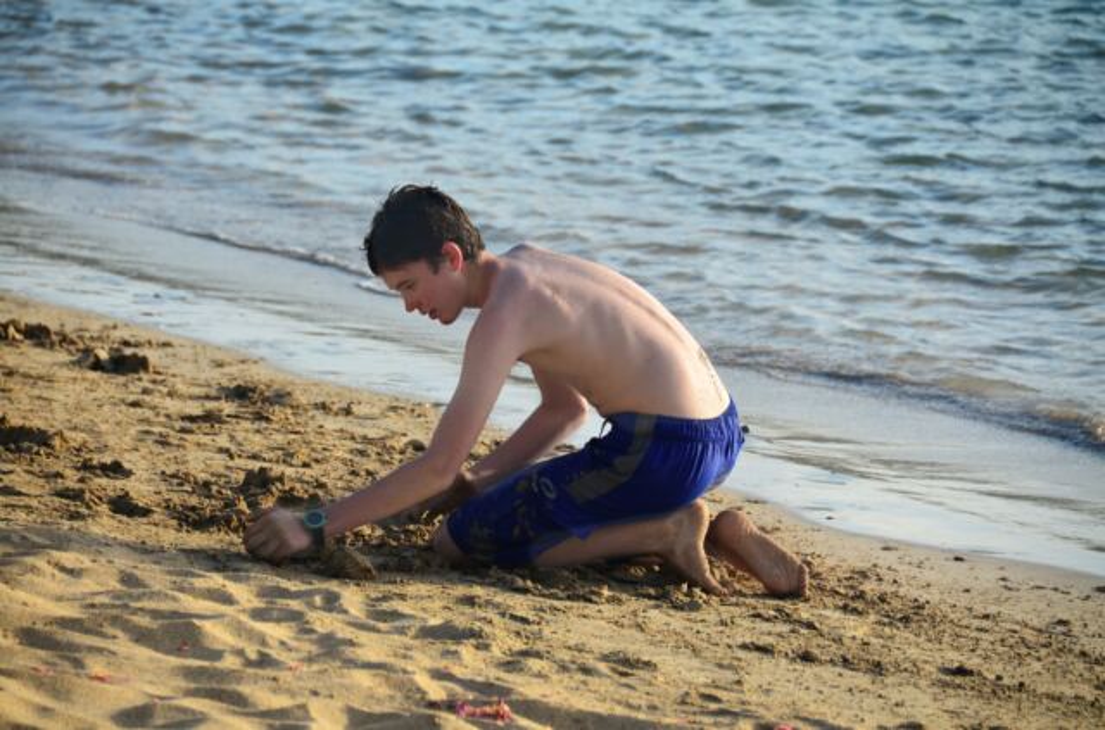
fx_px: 6888
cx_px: 552
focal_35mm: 225
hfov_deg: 9.2
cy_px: 365
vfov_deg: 6.1
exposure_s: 1/400
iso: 200
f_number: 6.3
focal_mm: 150
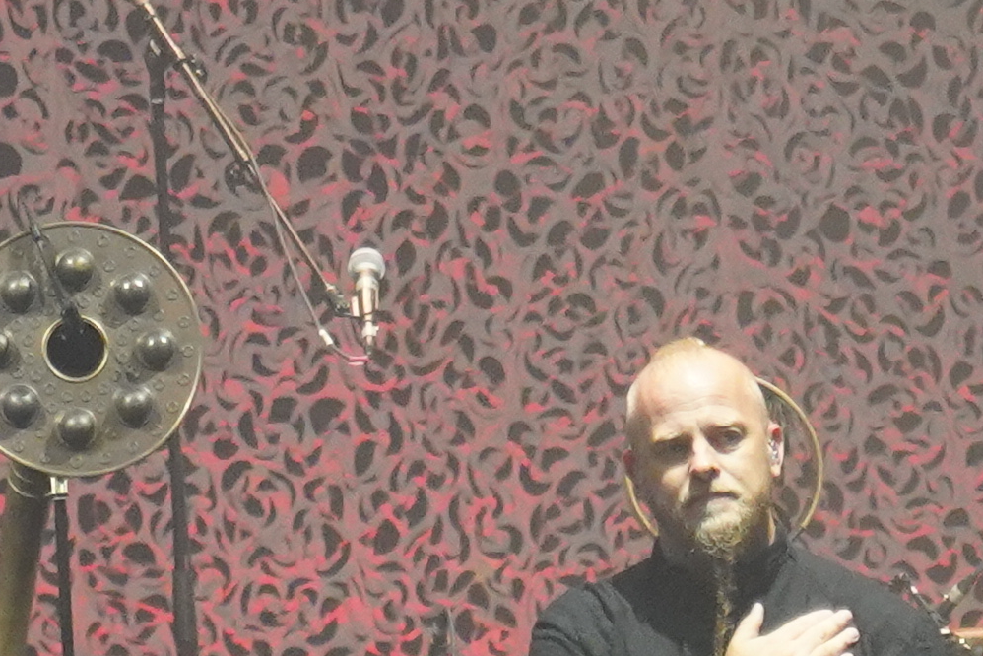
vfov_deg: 2.2
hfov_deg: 3.3
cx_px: -196
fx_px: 17234
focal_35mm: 631
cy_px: 129
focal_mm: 105
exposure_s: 1/160
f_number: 4
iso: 5000
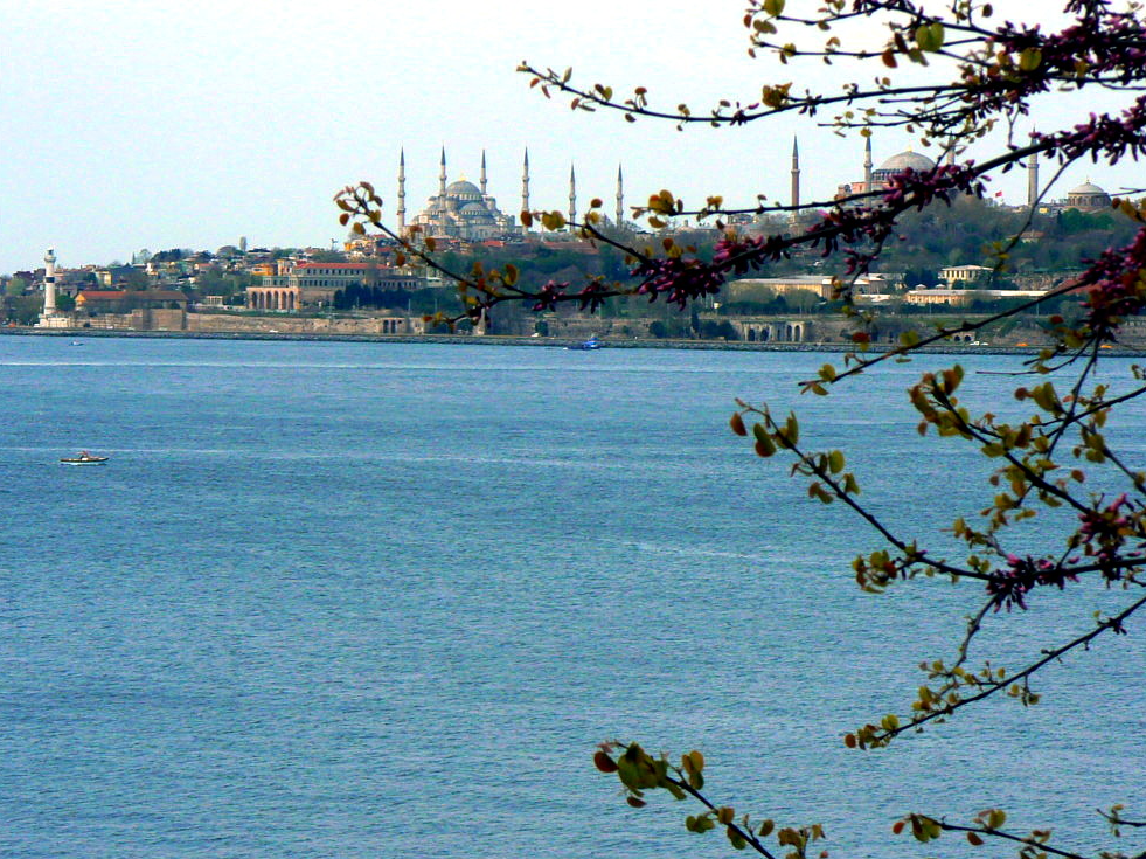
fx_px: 5460
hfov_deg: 12.0
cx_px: 591
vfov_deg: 9.0
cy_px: 421
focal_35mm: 165
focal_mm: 21.6
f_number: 7.1
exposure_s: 1/500
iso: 100
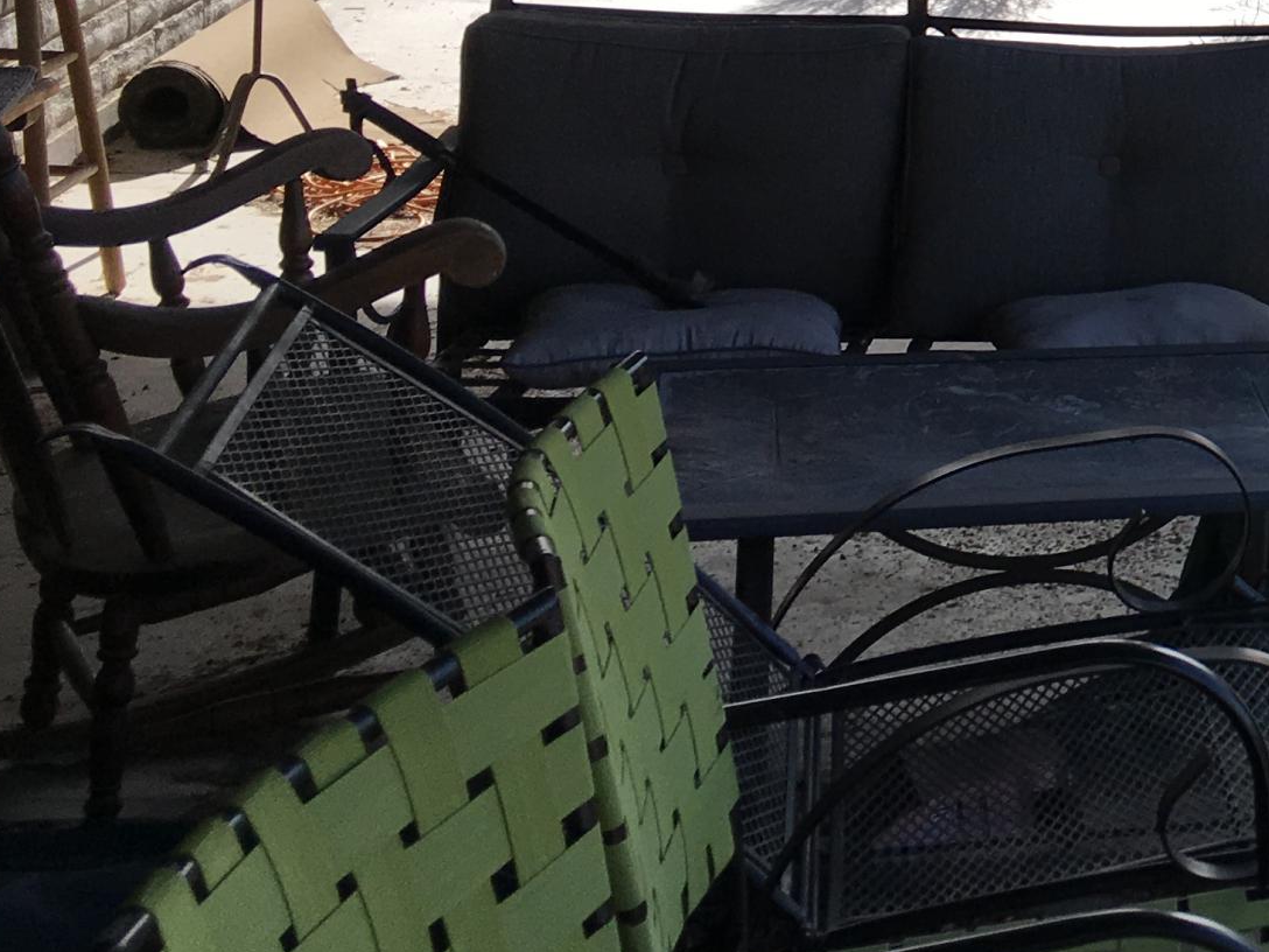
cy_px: -112
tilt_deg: -9.4
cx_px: 1716
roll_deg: -2.5
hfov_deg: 21.7
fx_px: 2933
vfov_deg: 17.7
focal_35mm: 80
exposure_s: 1/777
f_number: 2.2
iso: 25
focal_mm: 4.15
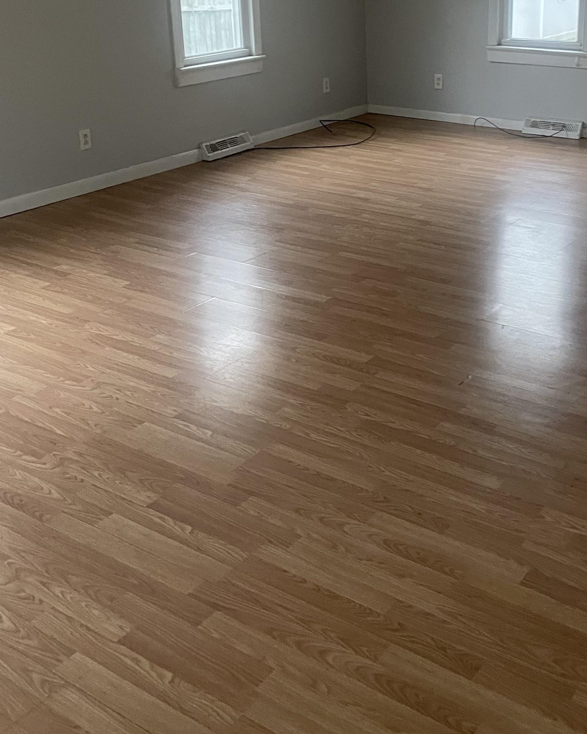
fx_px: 934
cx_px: 389
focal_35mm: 43
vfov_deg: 42.1
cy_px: 218
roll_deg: +1.1
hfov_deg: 34.6
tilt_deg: -17.2
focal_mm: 4.2
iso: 400
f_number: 1.6
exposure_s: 1/40
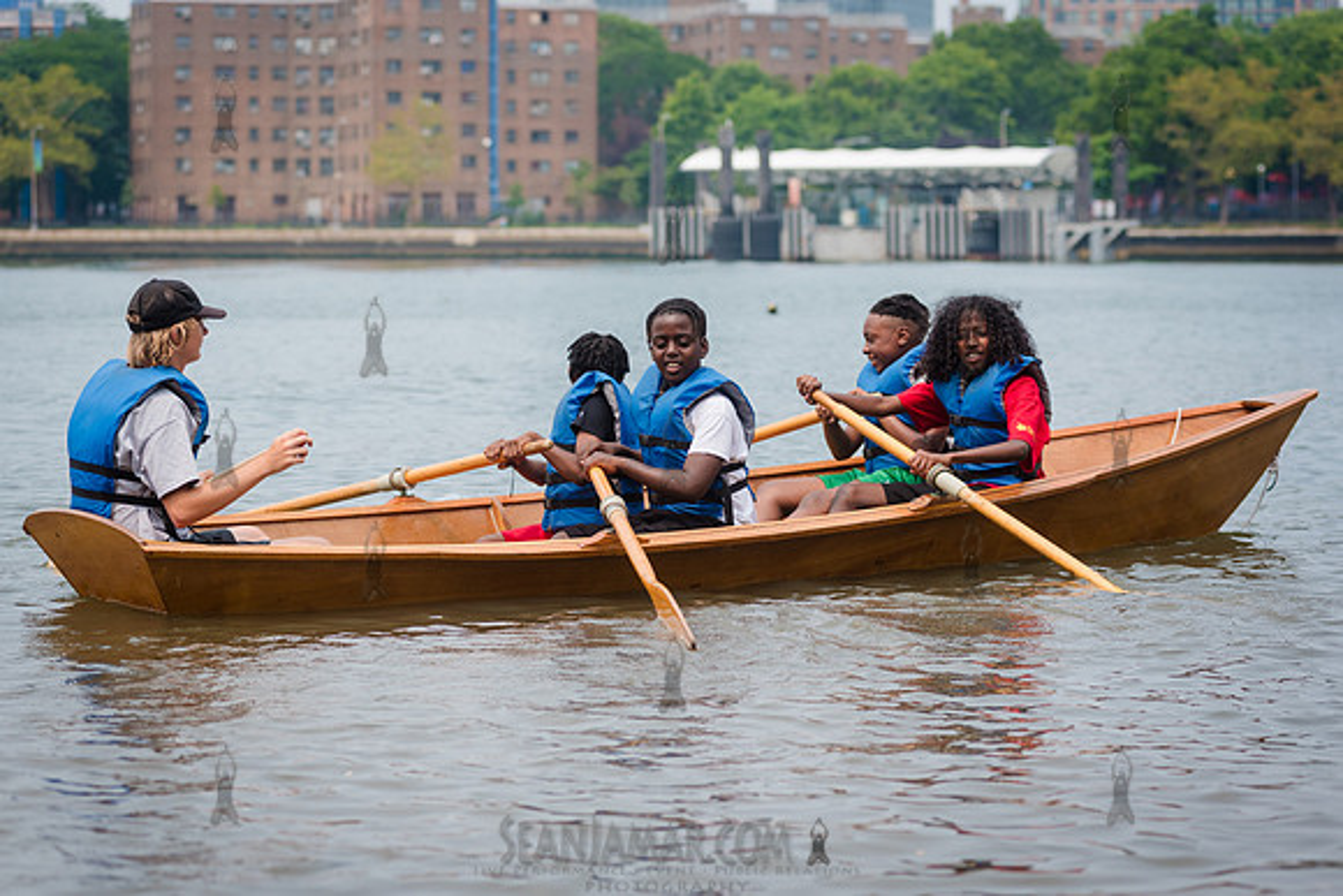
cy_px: 448
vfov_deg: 13.6
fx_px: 3759
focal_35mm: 101
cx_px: 672
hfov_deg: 20.3
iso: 250
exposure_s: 1/1600
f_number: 4
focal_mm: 100
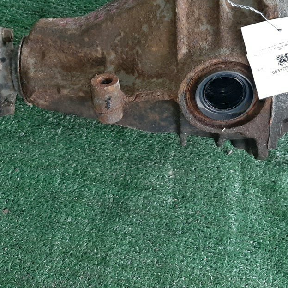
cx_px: 148
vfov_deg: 31.9
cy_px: 92
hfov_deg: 32.2
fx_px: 499
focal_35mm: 53
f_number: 1.7
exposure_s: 1/50
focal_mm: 3.93
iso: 105
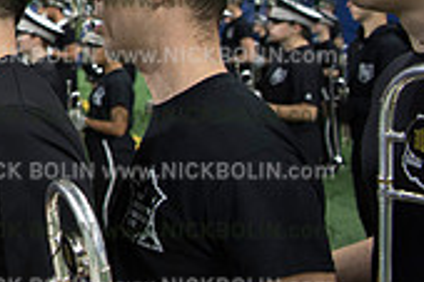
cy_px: -59
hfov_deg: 20.4
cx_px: -249
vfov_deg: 16.0
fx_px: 965
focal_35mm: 82
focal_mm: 24
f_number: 3.2
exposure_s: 1/500
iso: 800
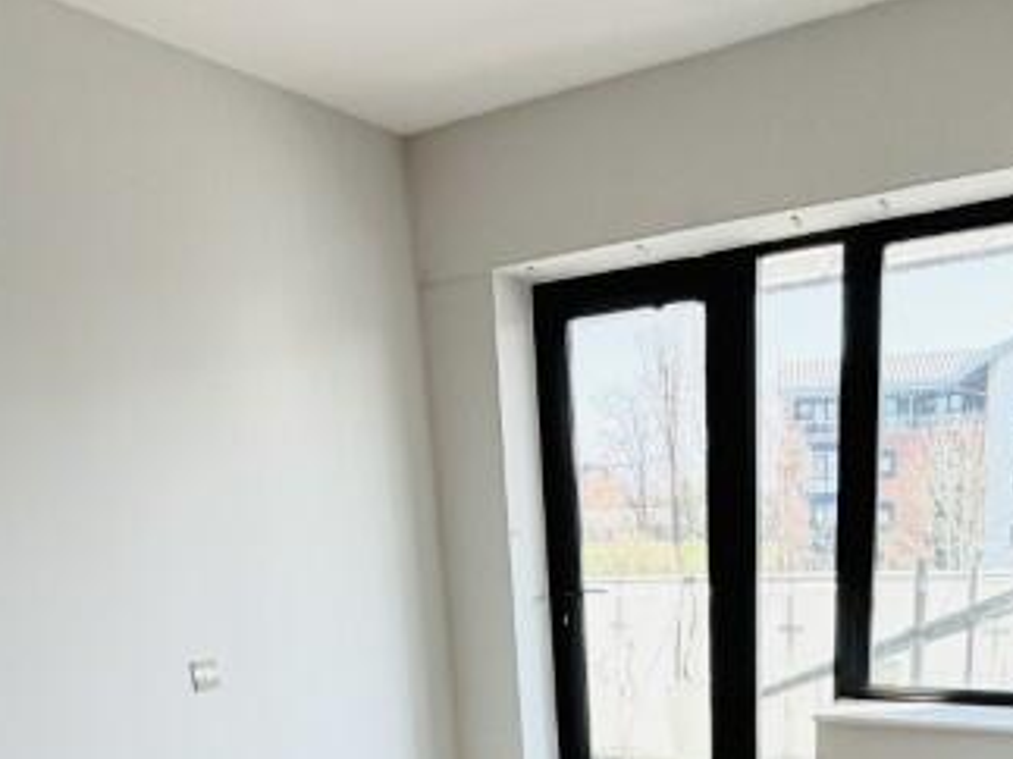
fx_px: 1082
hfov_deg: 49.8
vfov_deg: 33.4
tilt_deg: -17.1
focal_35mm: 37
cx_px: 616
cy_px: 847
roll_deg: +2.3
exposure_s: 1/121
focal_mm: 2.22
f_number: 2.2
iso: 80
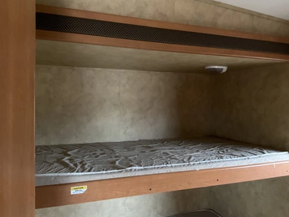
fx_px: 267
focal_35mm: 32
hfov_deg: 56.8
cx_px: 144
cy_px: 106
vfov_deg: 44.1
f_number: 1.8
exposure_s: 1/30
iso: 500
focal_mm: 3
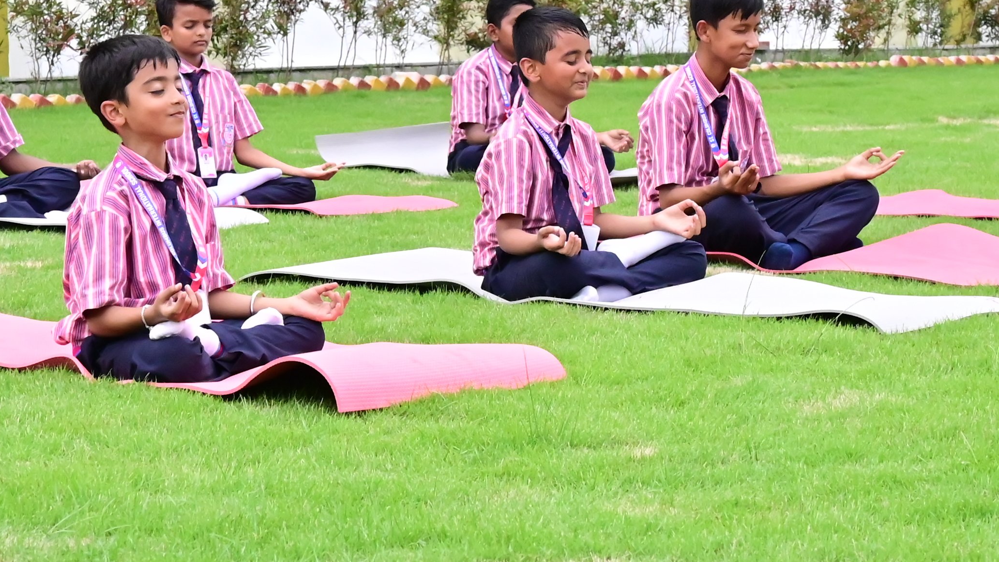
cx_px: 476
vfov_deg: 10.6
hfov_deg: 18.9
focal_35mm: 113
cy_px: 23
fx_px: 2993
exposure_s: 1/1250
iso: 4000
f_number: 6.3
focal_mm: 37
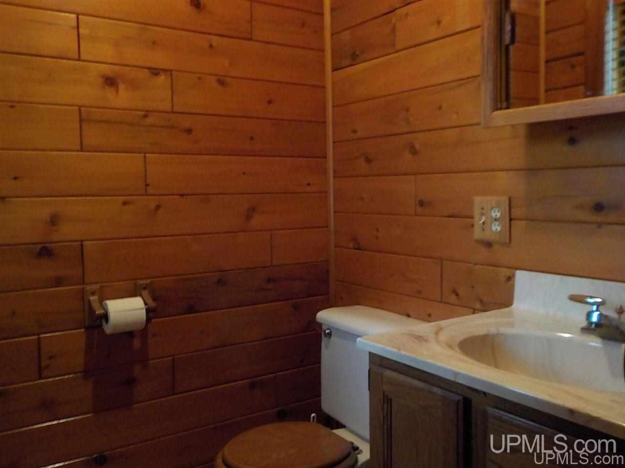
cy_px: 234
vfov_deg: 46.8
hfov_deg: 60.0
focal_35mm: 30
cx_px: 312
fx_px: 542
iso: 450
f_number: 3.3
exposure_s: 1/15
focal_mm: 4.1
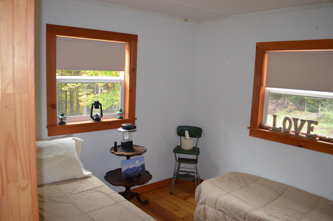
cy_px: 110
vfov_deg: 43.4
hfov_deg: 62.0
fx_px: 277
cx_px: 166
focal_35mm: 30
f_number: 3.8
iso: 1000
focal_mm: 20
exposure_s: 1/60
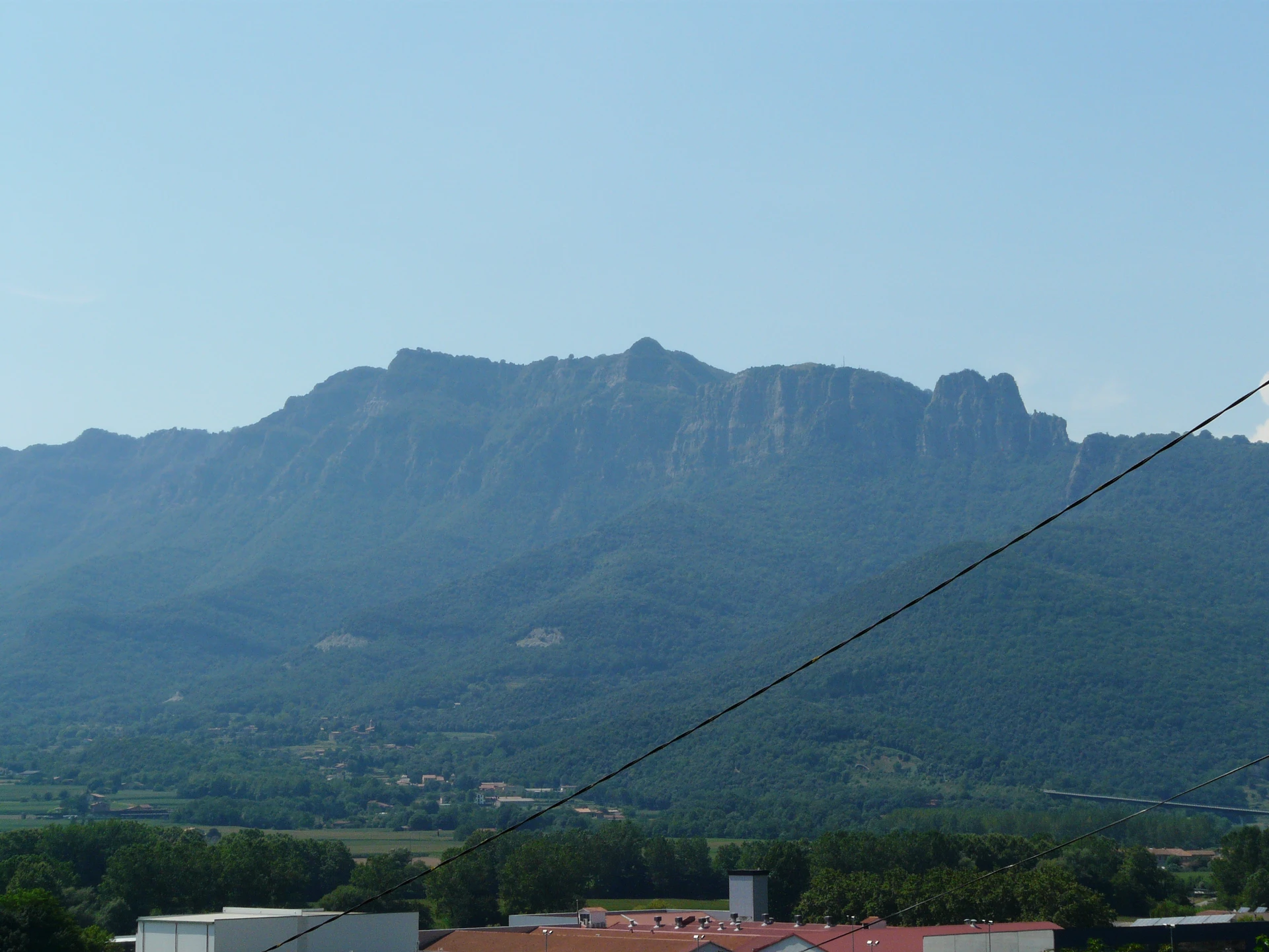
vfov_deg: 19.6
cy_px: 476
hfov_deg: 26.0
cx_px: 634
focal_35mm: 75
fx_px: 2749
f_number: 6.3
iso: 100
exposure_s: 1/500
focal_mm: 12.3
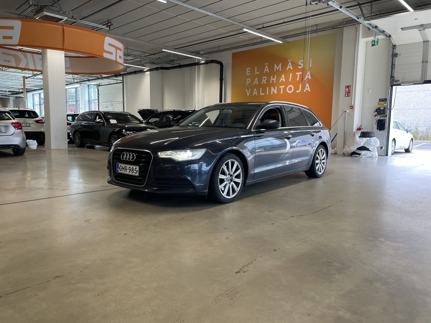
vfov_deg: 53.1
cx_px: 216
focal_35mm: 26
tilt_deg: -4.9
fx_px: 324
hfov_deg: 67.3
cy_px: 162
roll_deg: -0.9
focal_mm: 4.2
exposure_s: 1/82
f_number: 1.6
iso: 50
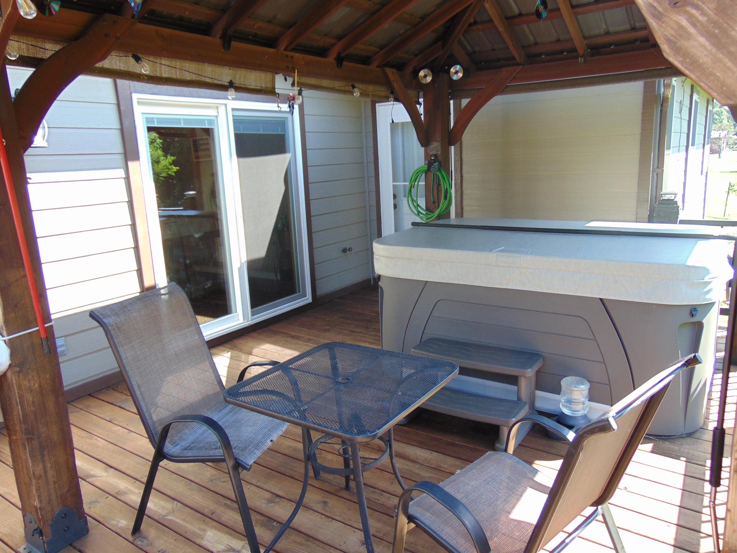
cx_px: 368
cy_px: 276
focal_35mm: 25
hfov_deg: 69.4
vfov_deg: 54.9
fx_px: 532
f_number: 3
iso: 80
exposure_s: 1/80
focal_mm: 4.5
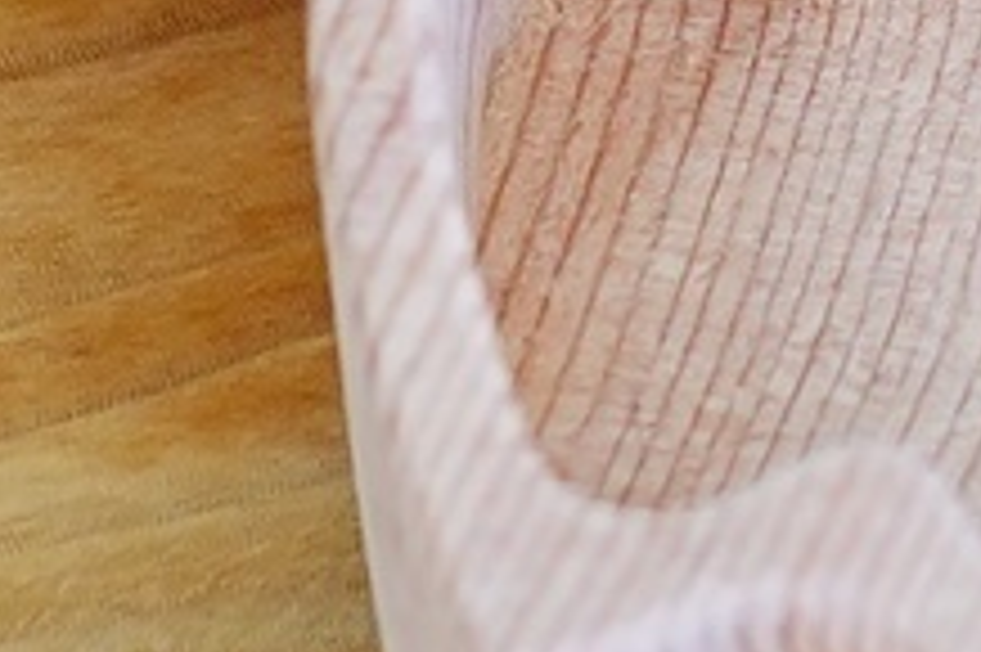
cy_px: -947
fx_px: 17263
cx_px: 1447
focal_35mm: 634
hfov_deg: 3.2
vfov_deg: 2.2
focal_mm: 55
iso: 800
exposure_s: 1/100
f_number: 4
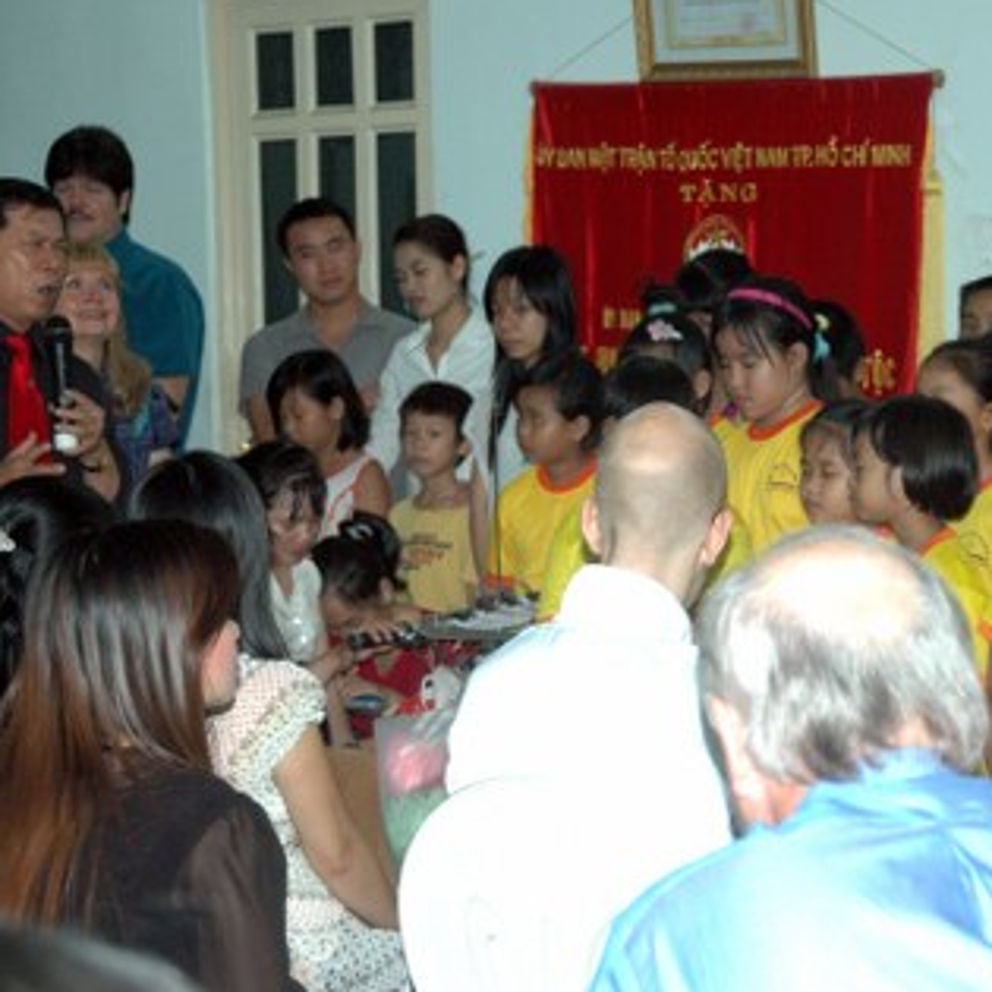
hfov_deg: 17.2
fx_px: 3275
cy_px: 493
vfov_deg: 17.2
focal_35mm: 101
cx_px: 605
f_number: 5
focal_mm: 52
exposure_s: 1/60
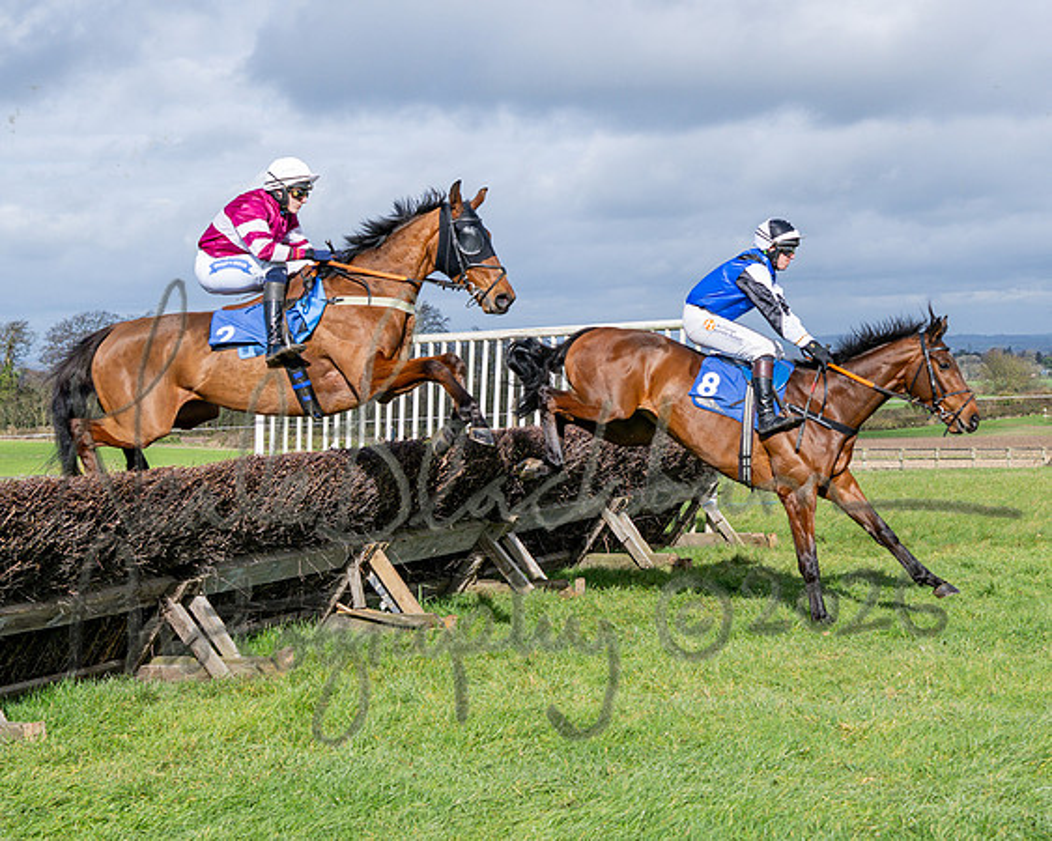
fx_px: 2148
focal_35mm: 69
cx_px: 651
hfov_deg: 27.4
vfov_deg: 22.1
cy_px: 368
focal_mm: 35
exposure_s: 1/2000
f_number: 4
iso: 200
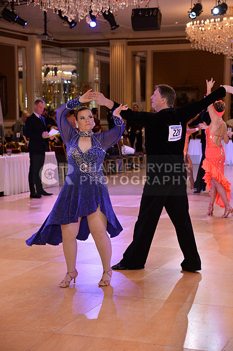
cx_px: 116
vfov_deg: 23.9
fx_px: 828
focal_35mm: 85
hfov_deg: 16.0
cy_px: 176
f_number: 5.6
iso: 2000
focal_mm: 85
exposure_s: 1/250
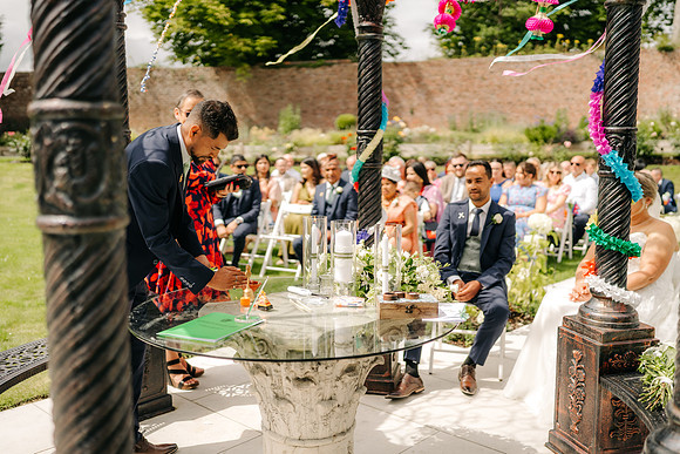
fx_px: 672
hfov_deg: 53.7
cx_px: 340
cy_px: 227
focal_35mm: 36
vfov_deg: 37.3
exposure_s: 1/5000
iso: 100
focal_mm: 35
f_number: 1.4
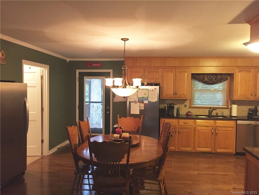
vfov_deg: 48.2
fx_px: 217
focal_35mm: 29
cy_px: 98
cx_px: 130
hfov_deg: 61.7
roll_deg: -1.3
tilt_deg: -2.9
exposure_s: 1/30
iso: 250
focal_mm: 4.15
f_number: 2.2
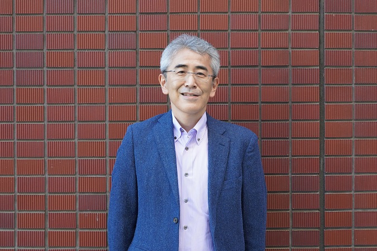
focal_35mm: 38
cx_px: 188
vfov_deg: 35.1
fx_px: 398
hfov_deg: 50.7
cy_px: 126
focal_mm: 38
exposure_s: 1/160
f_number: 4
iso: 500
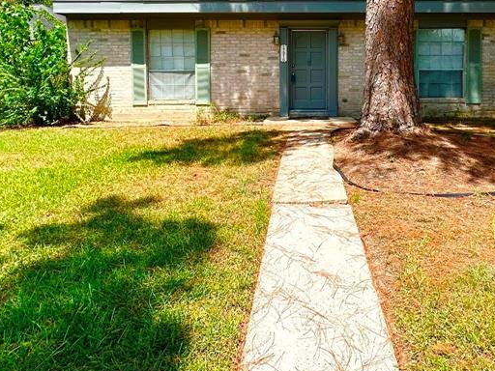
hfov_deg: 62.5
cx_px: 313
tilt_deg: -2.1
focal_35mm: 28
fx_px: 400
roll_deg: +0.1
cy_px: 91
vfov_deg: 47.8
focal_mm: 2.22
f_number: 2.2
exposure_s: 1/1135
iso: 50
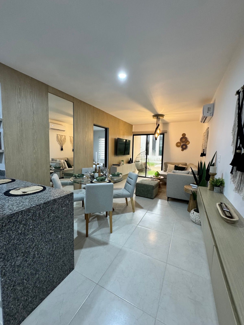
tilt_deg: -6.0
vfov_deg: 102.1
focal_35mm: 14
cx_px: 122
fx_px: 132
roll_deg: +0.1
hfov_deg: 85.7
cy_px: 162
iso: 250
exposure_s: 1/60
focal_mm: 2.22
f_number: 2.2
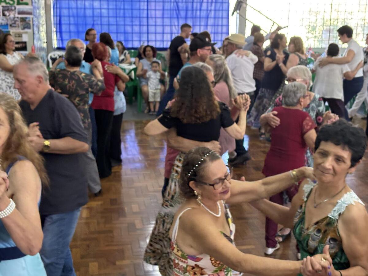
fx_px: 553
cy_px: 138
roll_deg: -0.9
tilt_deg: -14.8
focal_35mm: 52
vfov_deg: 28.0
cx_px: 184
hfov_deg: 36.8
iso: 320
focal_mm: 5.96
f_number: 1.6
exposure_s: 1/40
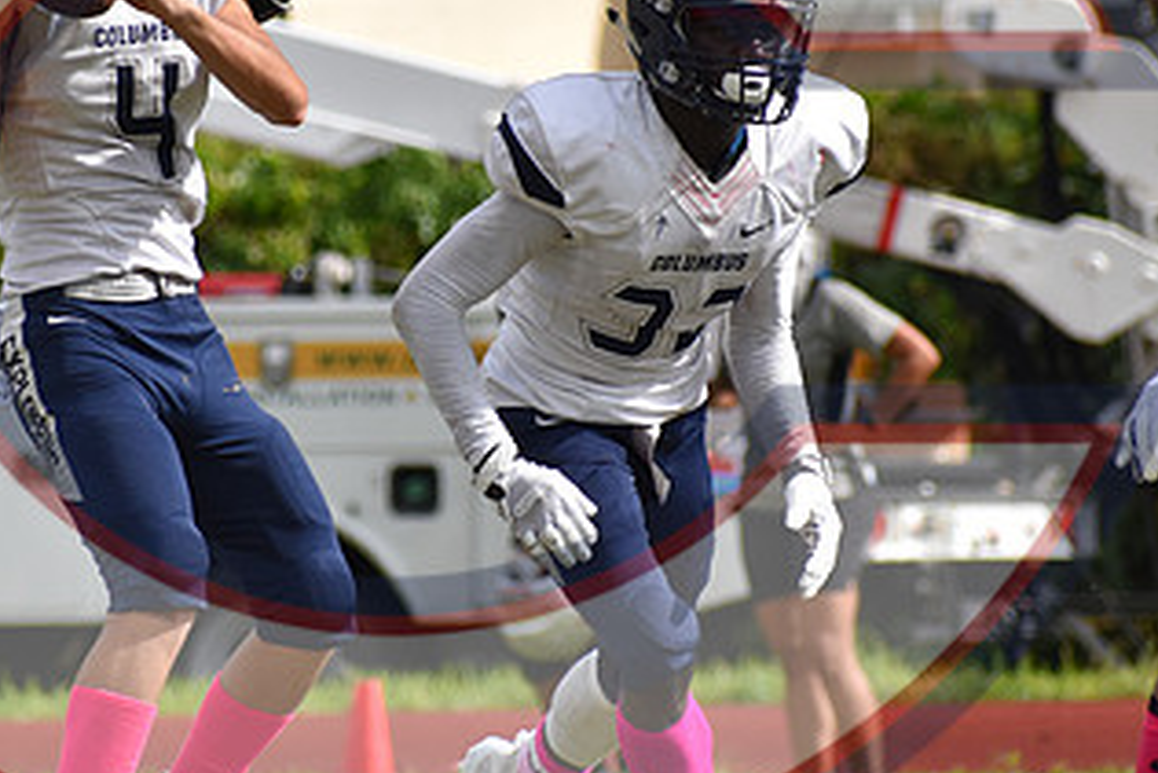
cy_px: 236
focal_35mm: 772
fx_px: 24843
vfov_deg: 1.8
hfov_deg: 2.7
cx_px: 377
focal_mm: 280
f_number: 6.3
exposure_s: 1/1600
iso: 400
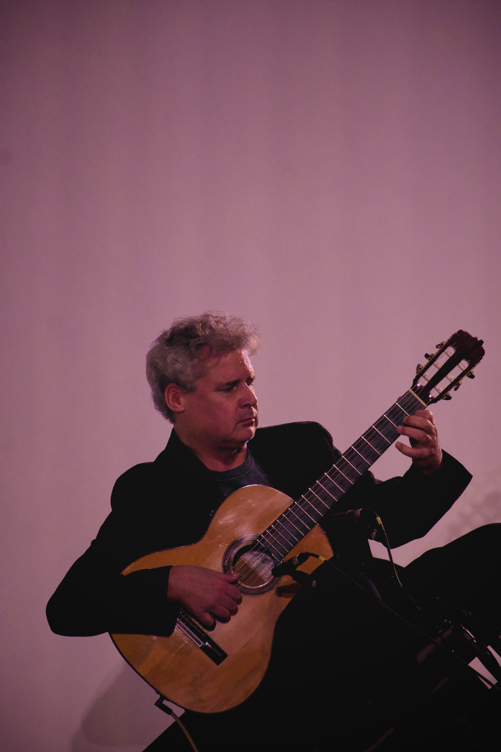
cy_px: 376
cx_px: 250
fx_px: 9393
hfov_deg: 3.1
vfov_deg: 4.6
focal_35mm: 450
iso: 8000
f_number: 6.4
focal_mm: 300
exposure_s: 1/500
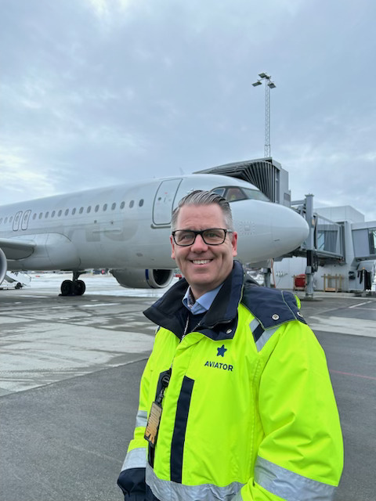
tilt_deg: +5.0
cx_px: 188
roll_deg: -0.3
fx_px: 377
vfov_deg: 67.3
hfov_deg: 53.1
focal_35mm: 26
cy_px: 250
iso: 50
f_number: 1.5
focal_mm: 5.7
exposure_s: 1/2045
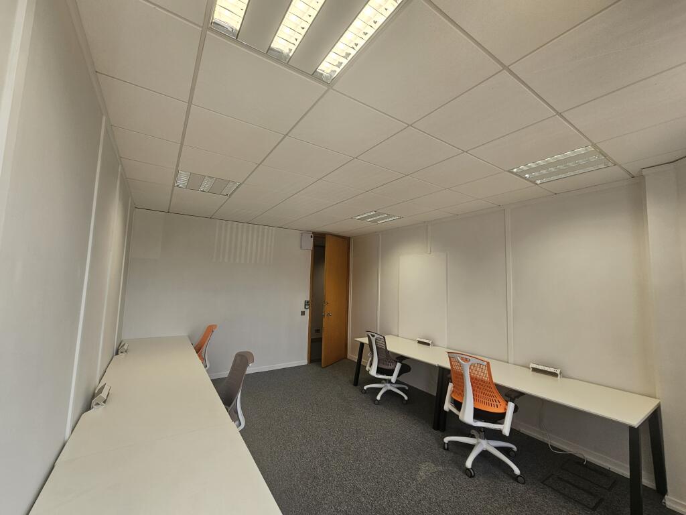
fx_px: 258
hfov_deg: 106.2
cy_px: 258
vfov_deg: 89.9
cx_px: 343
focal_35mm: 13
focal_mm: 2.2
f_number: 2.2
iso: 50
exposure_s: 1/100
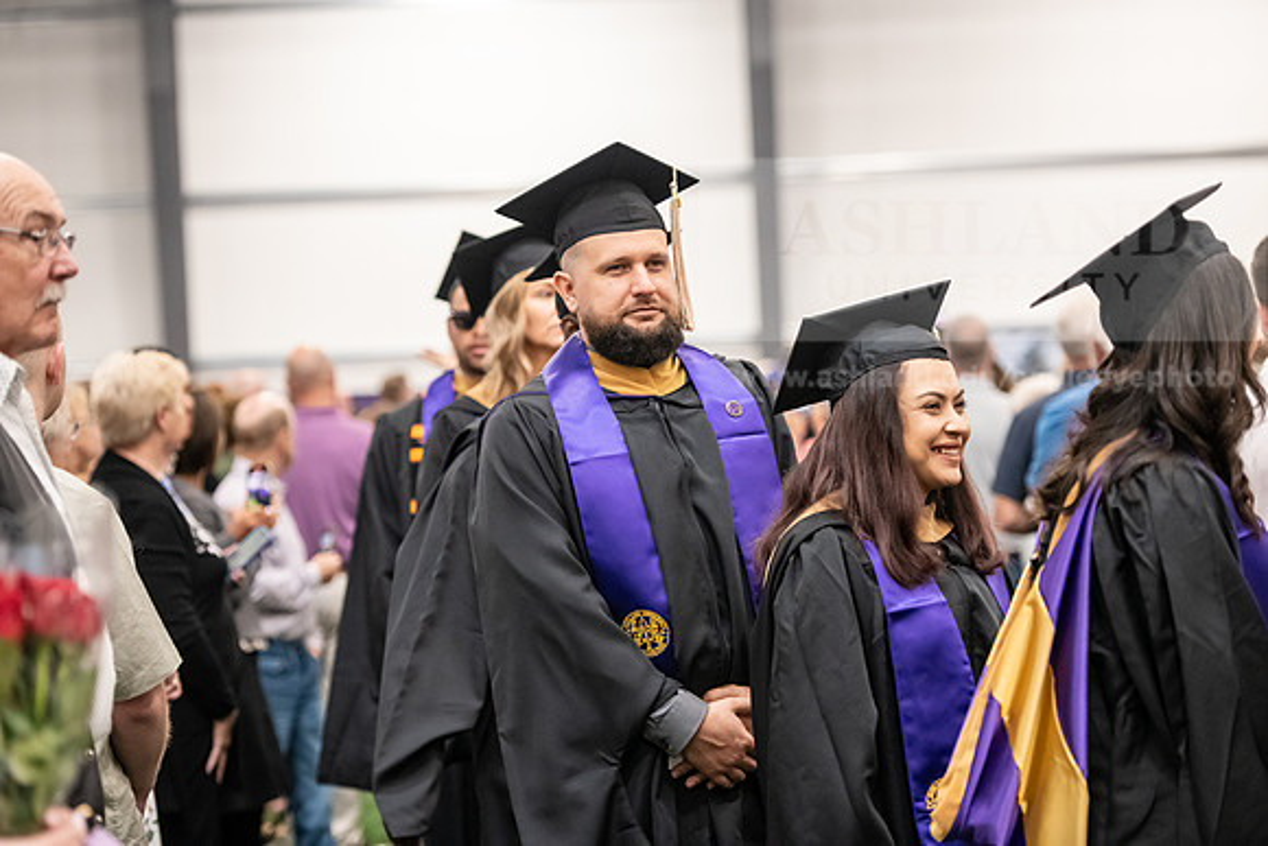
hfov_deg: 19.5
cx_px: 634
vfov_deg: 13.0
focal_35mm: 105
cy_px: 423
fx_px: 3699
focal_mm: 105
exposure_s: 1/200
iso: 3200
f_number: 3.2
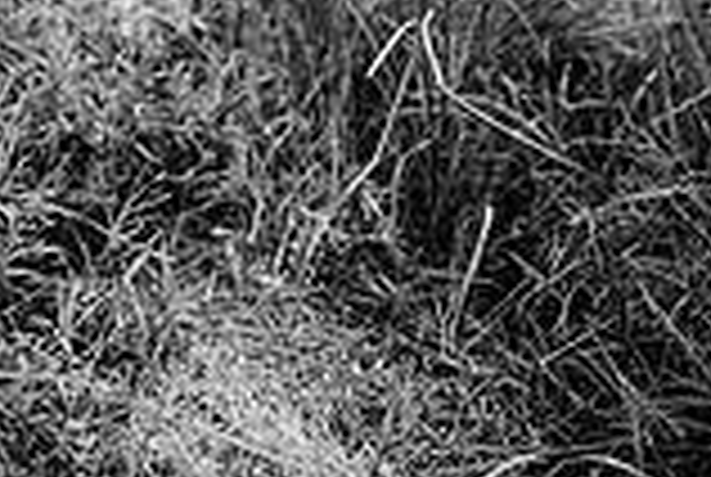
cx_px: -464
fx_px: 1741
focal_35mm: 88
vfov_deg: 14.9
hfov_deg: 19.1
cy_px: -155
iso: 200
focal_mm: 24
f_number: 3.5
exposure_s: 1/640
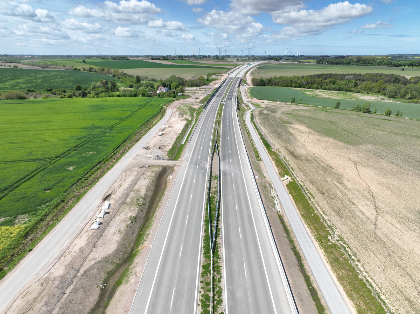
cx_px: 210
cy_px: 157
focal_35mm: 24
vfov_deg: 56.8
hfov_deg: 71.6
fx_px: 291
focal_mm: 12.29
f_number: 2.8
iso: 100
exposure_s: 1/1600
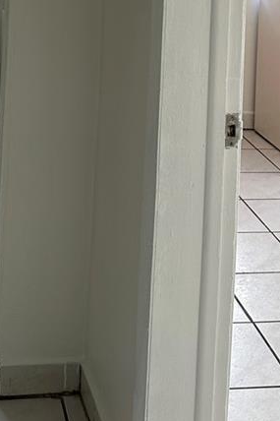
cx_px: 61
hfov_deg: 19.3
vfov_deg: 25.8
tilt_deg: -2.1
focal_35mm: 70
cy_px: -87
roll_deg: -3.4
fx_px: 817
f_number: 1.78
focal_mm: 6.86
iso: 80
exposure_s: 1/121
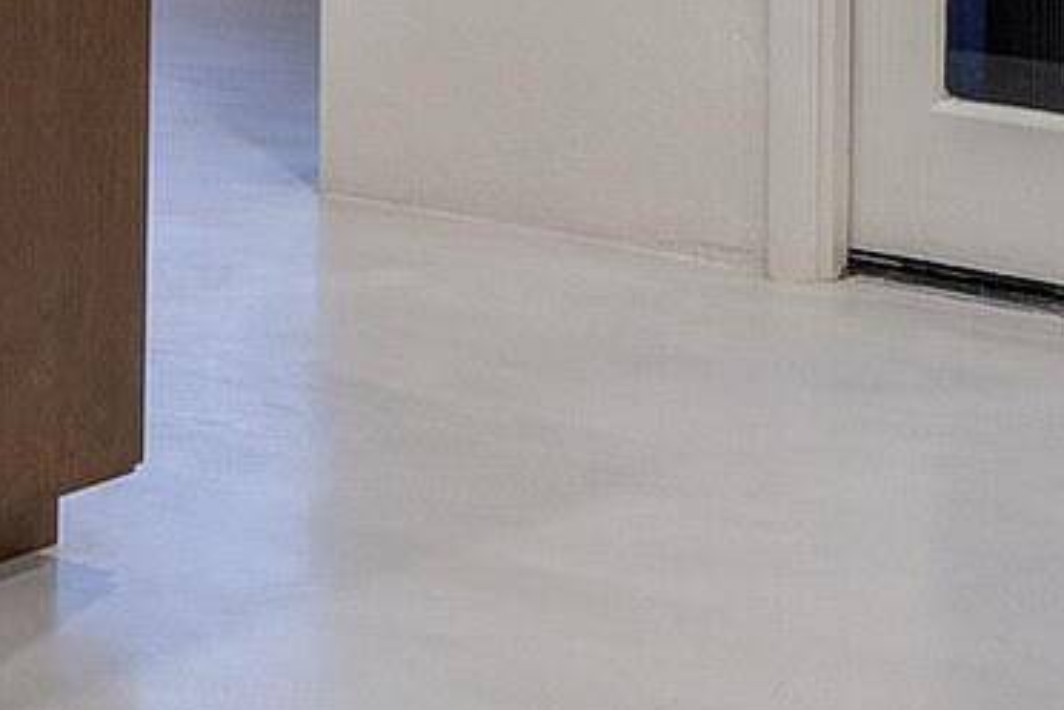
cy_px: -724
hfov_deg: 12.2
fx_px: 4226
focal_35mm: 143
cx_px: -1267
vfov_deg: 9.0
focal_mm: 19
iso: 200
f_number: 7.1
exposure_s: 1/3
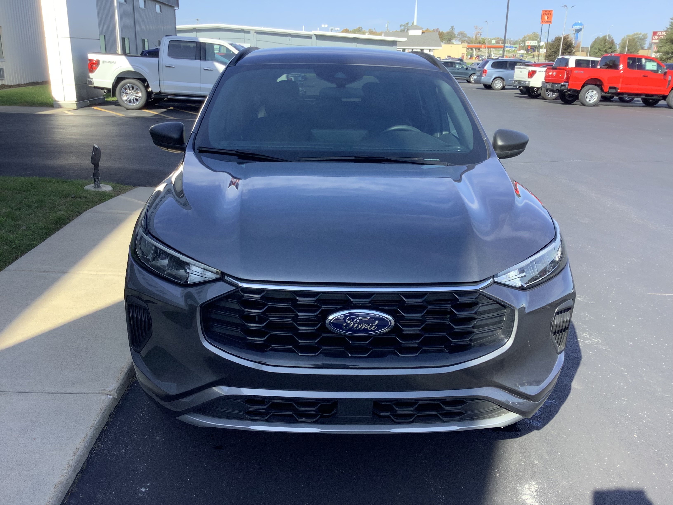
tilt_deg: -19.2
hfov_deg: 58.4
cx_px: 336
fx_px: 603
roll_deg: -0.5
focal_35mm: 31
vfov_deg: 45.4
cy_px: 252
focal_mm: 3.3
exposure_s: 1/330
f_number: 2.4
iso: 25
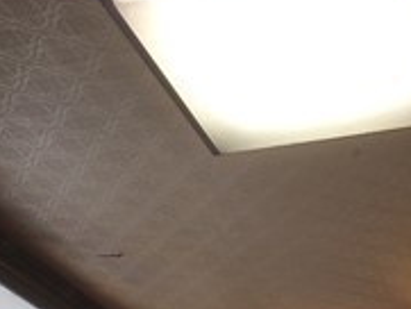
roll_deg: -3.8
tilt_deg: +18.7
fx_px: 855
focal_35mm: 72
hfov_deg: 27.0
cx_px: 250
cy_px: 350
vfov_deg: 19.5
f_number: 2.2
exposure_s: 1/50
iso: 32
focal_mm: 4.15
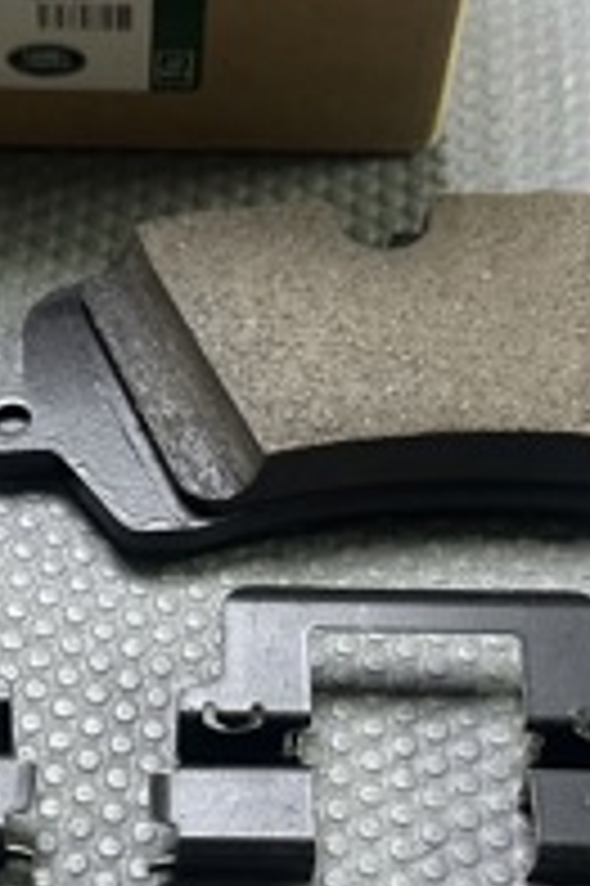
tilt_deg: -57.7
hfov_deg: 16.7
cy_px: 704
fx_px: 1995
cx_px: 126
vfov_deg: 24.7
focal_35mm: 81
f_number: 1.78
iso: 250
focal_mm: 6.86
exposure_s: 1/65
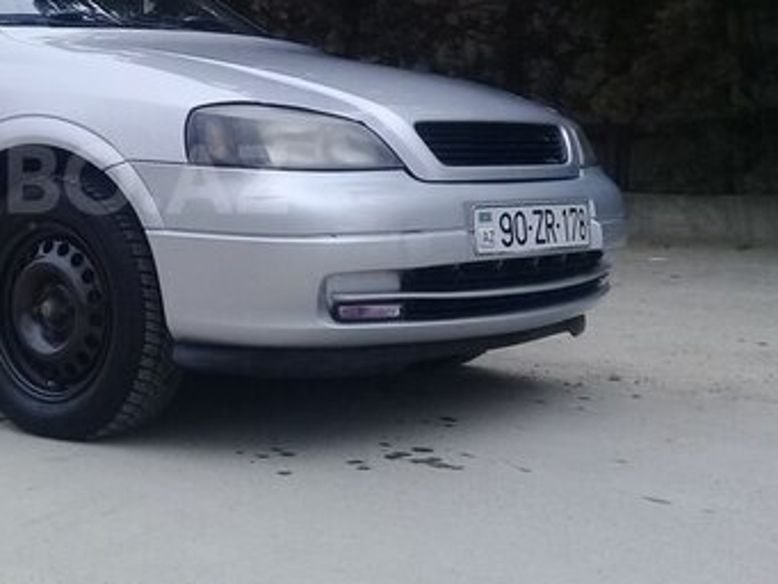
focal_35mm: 60
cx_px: 55
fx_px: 1349
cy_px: 179
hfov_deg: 30.5
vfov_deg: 24.3
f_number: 2.2
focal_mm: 3.3
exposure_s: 1/654
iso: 50
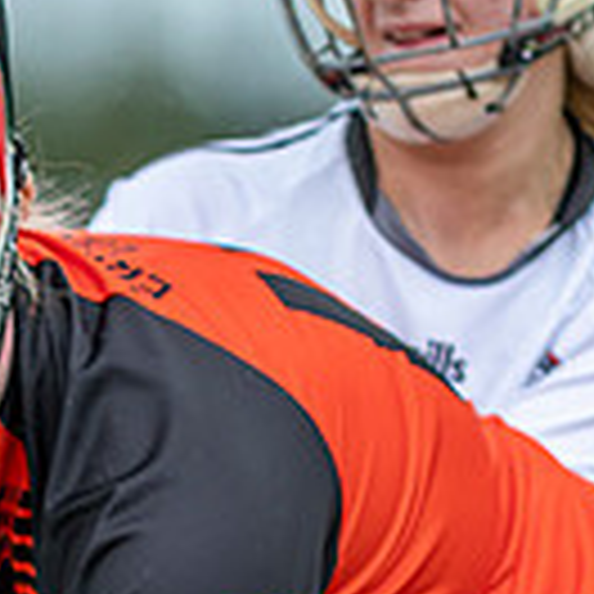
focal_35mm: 1747
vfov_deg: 1.0
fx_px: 33916
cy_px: 772
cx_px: -166
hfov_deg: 1.0
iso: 200
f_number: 2.8
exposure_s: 1/1000
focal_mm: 300
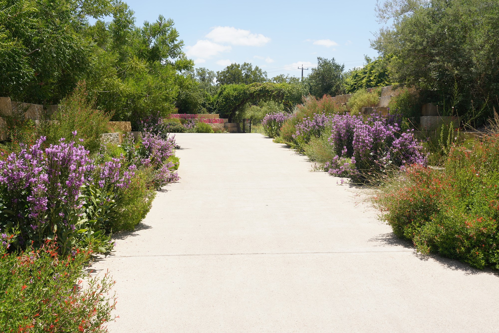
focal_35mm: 33
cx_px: 250
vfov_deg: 40.0
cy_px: 166
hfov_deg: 57.2
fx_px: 457
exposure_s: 1/100
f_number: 11
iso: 100
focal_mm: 33
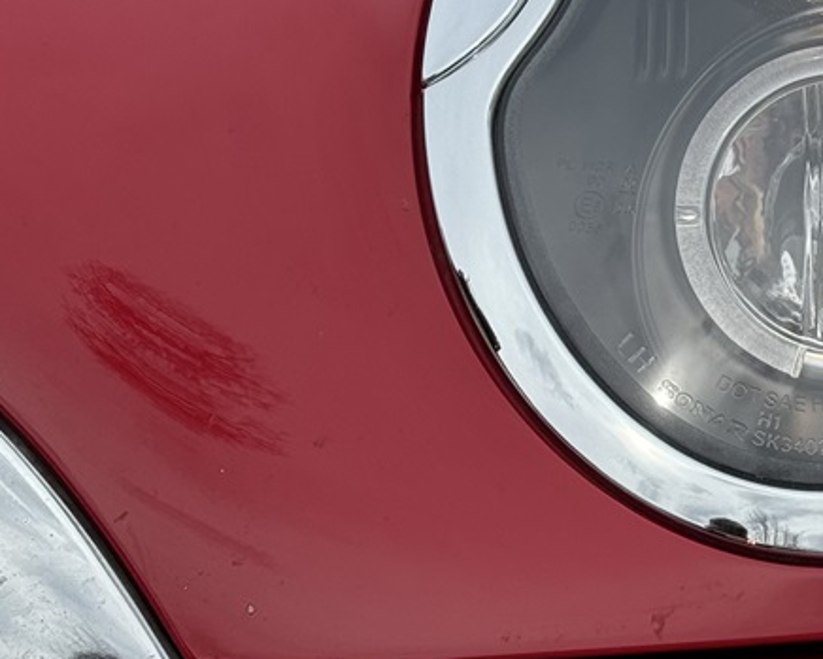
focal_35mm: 130
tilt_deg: -0.9
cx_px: 788
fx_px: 3167
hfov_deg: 14.6
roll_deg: +0.4
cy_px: 58
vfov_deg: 11.8
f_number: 1.78
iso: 64
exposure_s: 1/2252
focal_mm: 6.86
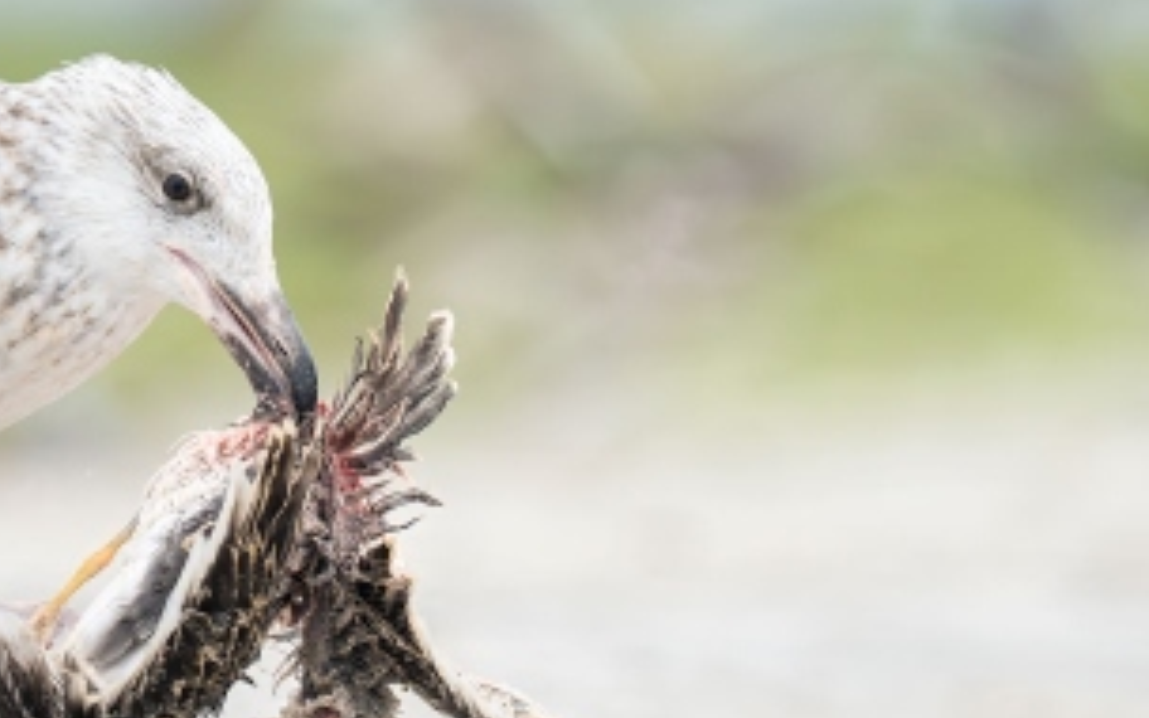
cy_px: 261
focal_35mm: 1073
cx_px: 242
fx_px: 33600
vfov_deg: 1.2
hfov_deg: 2.0
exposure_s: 1/2500
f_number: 4.5
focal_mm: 400
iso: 1600
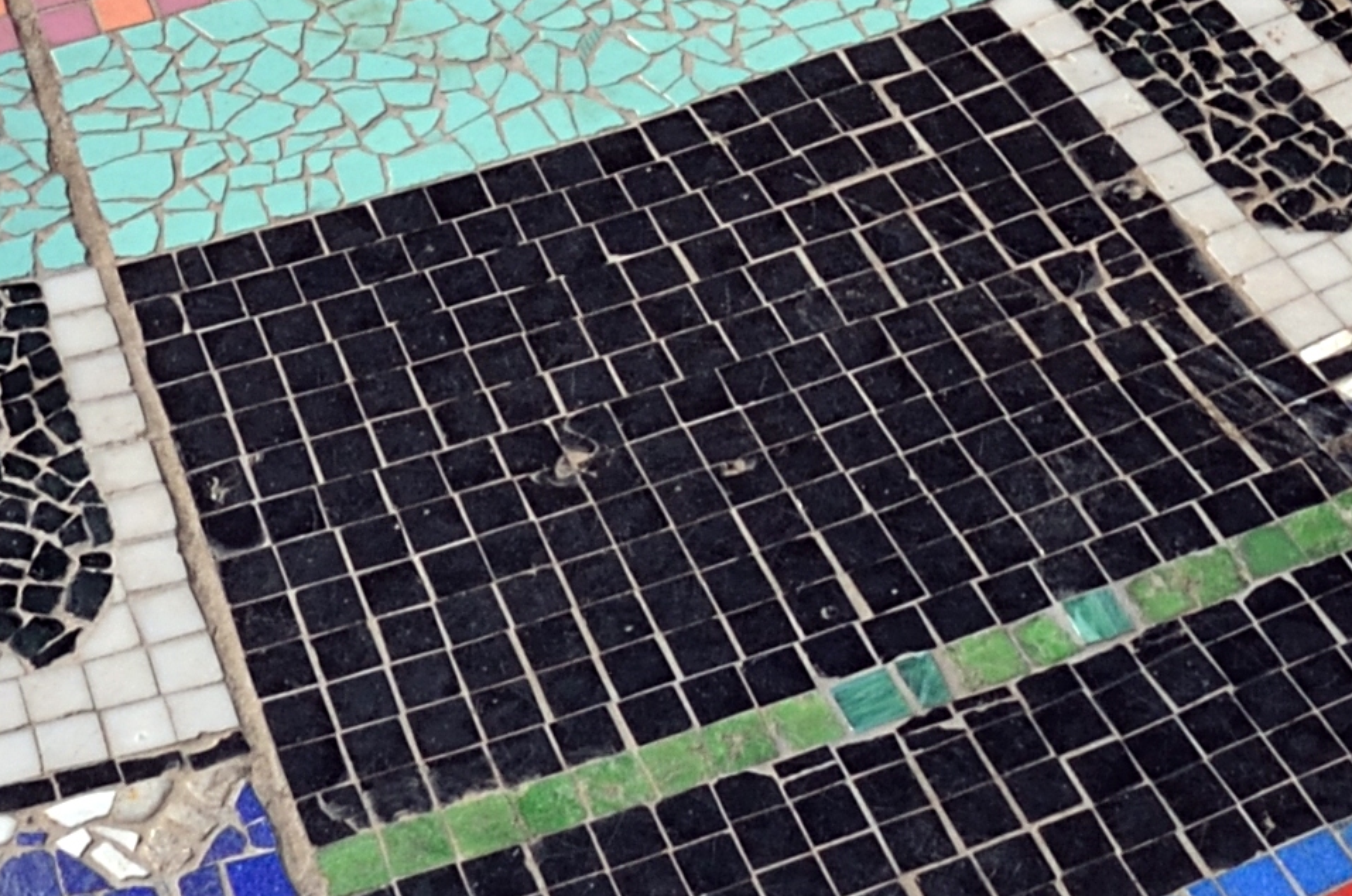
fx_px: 5210
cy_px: -890
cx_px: 1102
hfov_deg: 14.7
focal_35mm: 139
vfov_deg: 9.2
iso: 160
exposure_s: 1/125
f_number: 11
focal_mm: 18
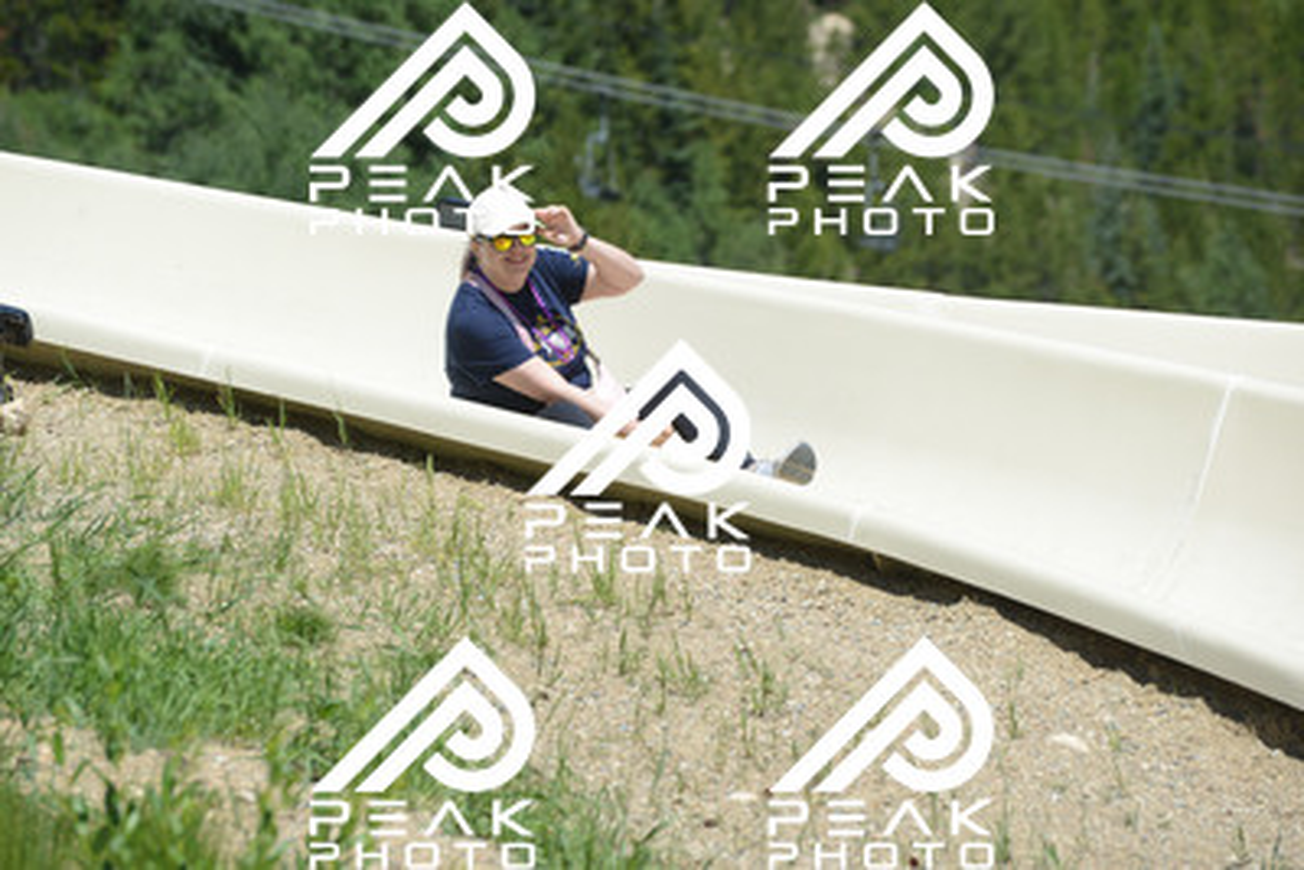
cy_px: 435
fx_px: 7065
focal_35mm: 195
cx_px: 652
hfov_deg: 10.5
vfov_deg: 7.0
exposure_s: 1/1250
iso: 400
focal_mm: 195
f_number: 6.3
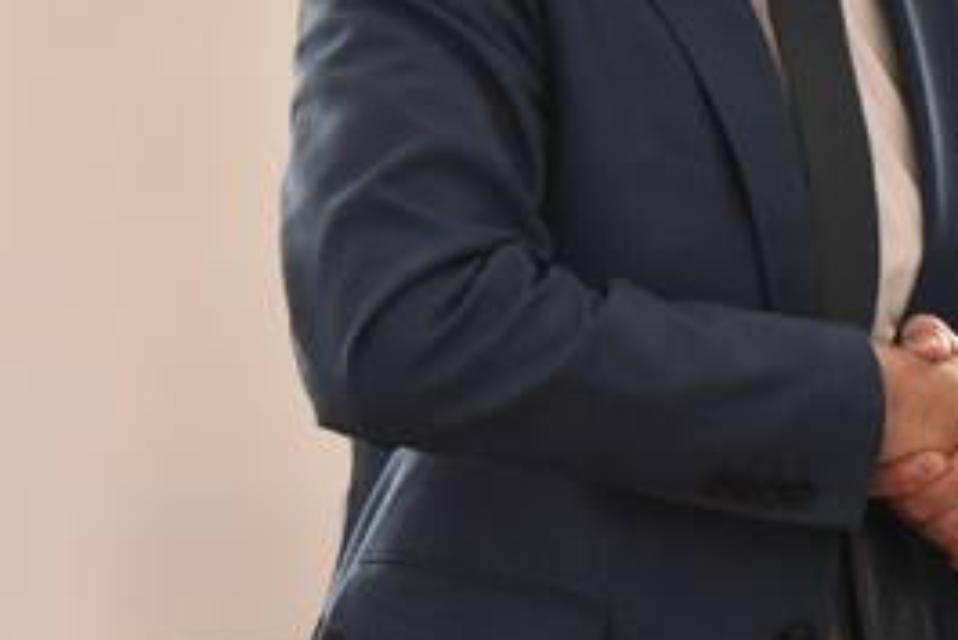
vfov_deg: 8.1
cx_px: 1135
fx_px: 4526
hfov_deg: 11.8
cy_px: 139
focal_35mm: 170
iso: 5000
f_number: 4
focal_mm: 55
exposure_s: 1/1000
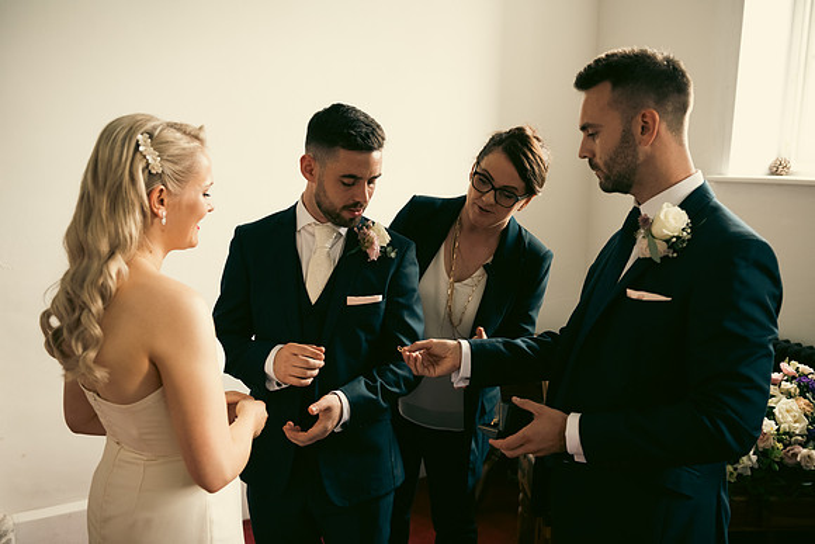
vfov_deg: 38.9
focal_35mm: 34
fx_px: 770
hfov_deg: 55.8
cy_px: 272
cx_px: 408
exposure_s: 1/160
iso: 800
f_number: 3.5
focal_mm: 34
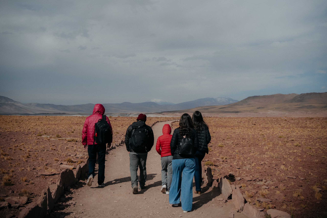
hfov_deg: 53.8
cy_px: 109
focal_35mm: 36
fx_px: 323
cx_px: 162
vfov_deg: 37.3
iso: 320
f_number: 4.5
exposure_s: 1/6400
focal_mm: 35
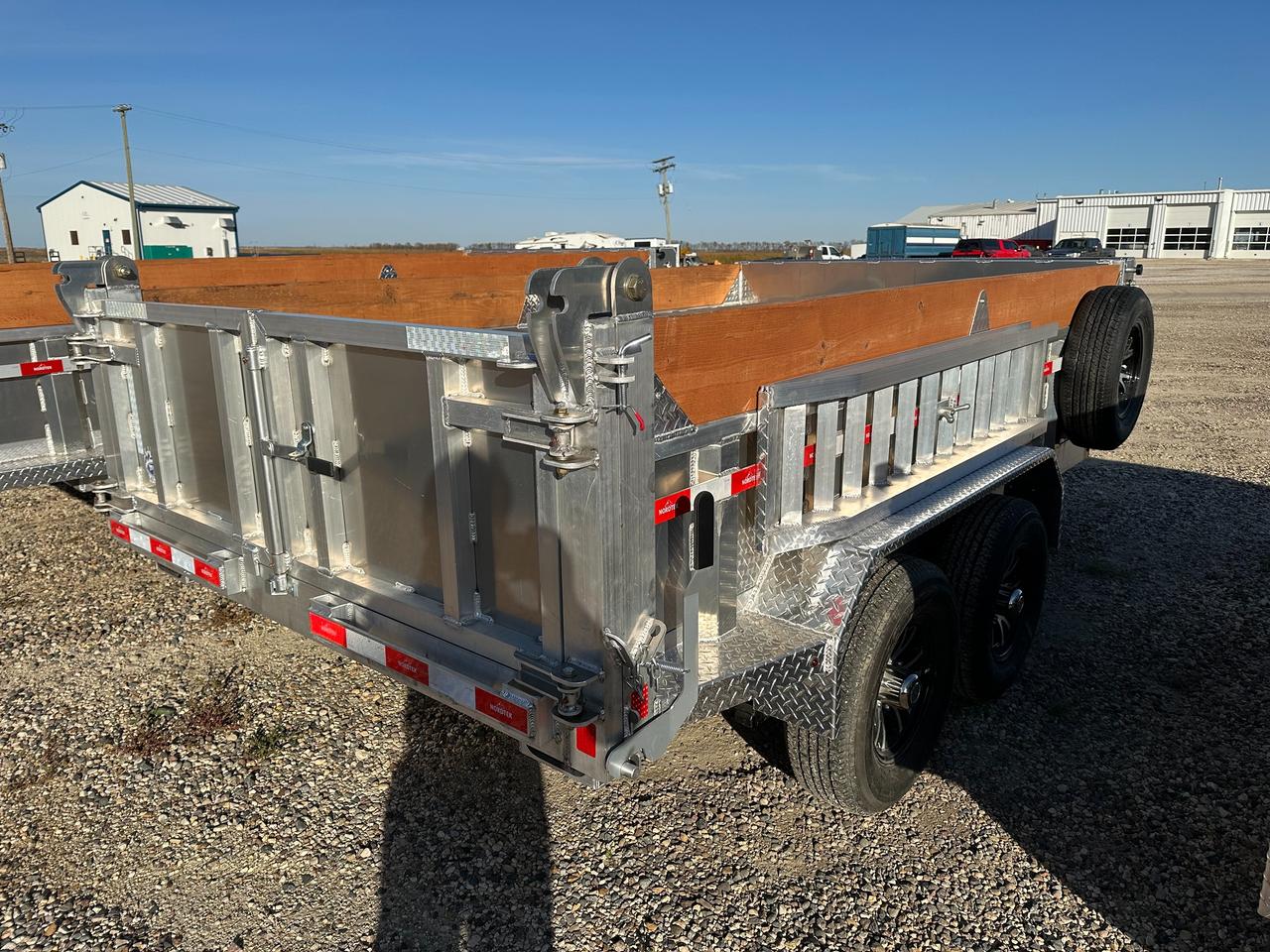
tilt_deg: -14.0
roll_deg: +0.1
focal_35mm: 24
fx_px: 881
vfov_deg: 56.8
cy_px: 476
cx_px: 635
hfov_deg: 71.6
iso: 80
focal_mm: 6.86
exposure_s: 1/5848
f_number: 1.78
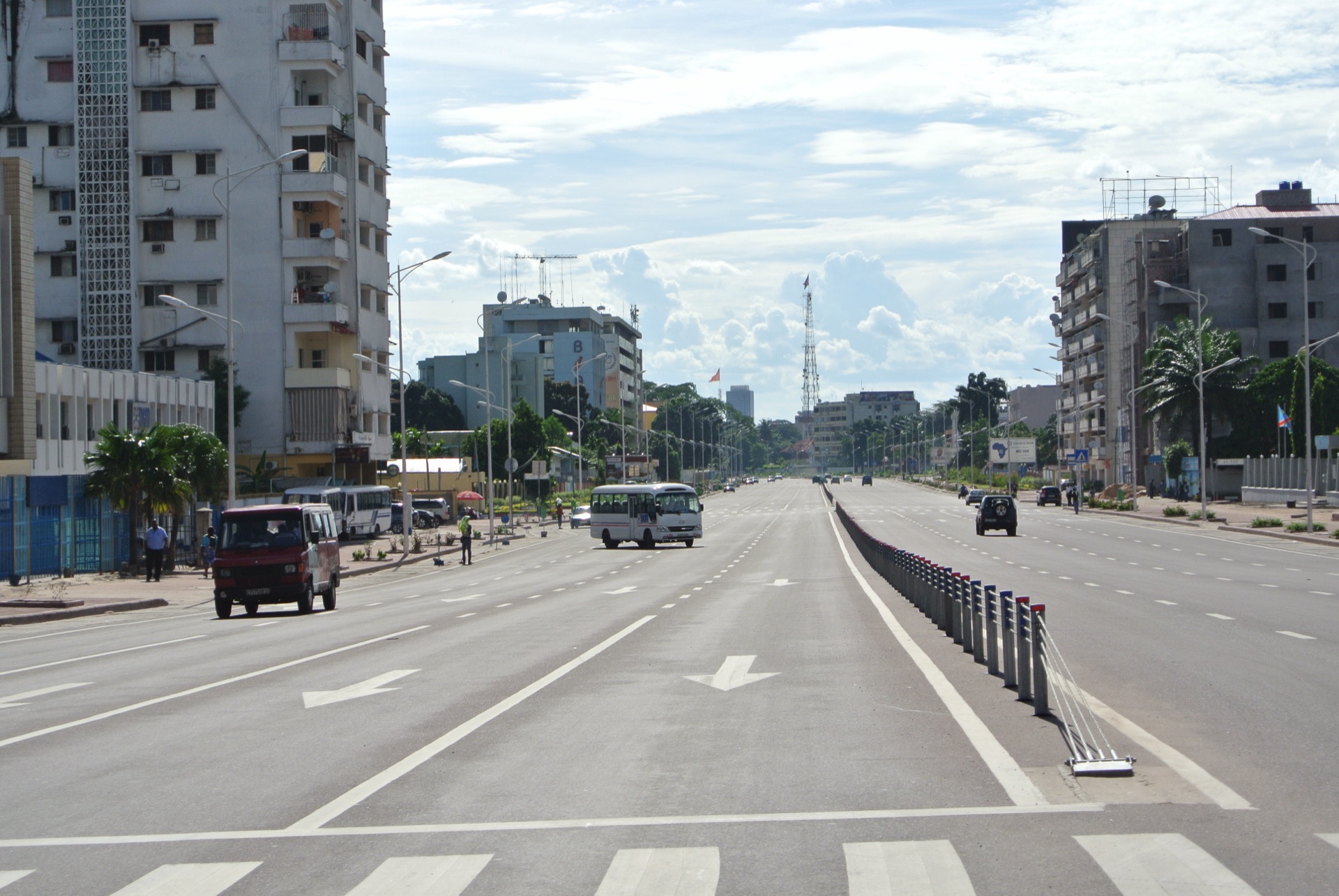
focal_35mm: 74
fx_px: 2755
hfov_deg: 27.3
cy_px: 448
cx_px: 670
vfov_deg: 18.5
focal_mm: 27.6
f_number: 5.6
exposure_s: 1/800
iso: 100
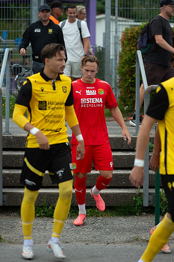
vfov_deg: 14.7
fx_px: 1017
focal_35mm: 140
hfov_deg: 9.8
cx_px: 87
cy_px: 131
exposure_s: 1/1250
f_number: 4
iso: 360
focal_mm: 140
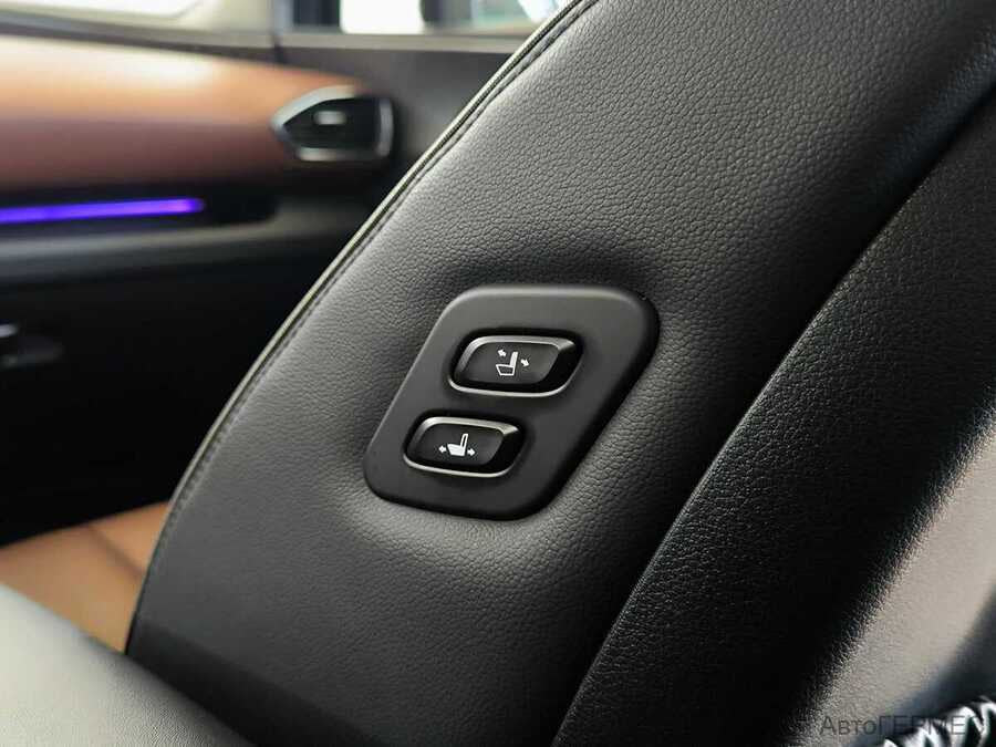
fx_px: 1007
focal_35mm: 35
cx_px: 498
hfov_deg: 52.6
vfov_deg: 40.7
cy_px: 374
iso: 500
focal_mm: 6.92
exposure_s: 1/50
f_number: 1.9
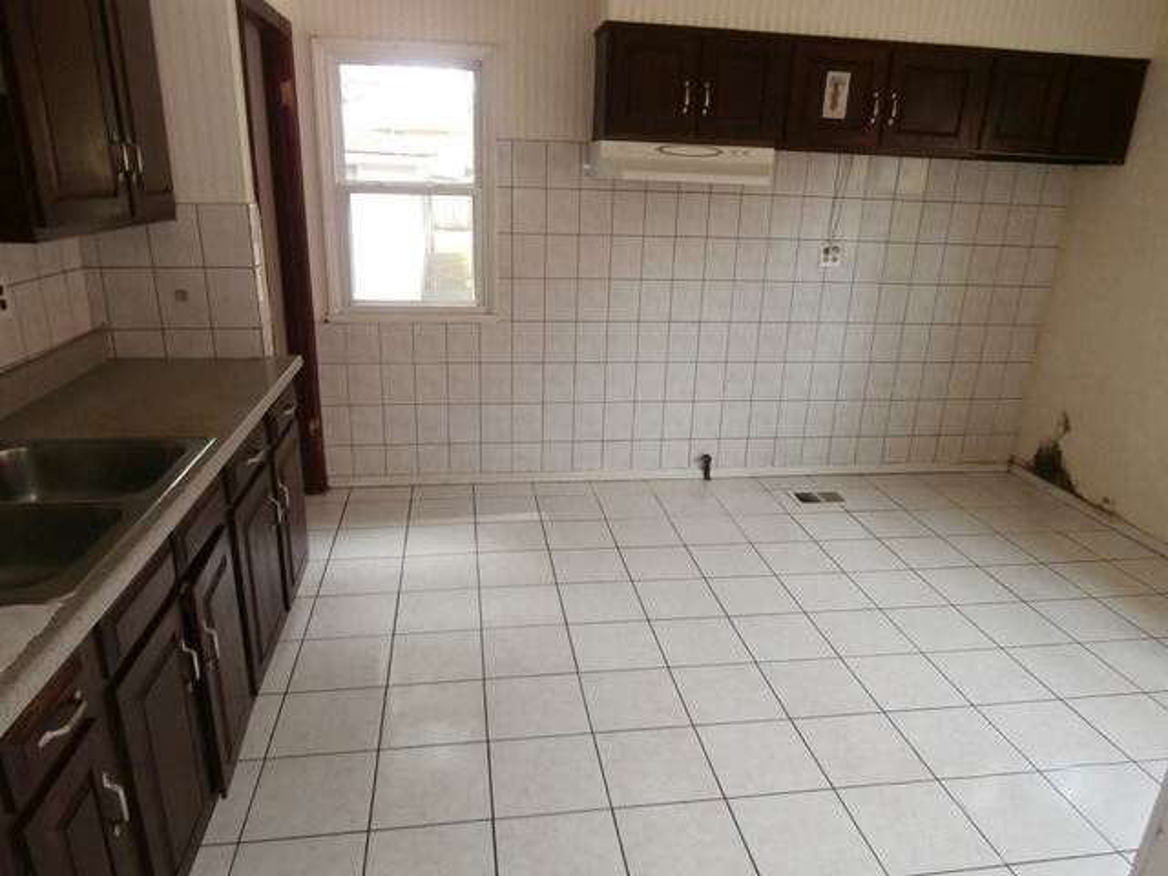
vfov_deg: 56.8
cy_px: 438
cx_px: 584
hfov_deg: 71.6
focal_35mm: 24
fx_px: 810
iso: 100
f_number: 3
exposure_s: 1/30
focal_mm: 4.2
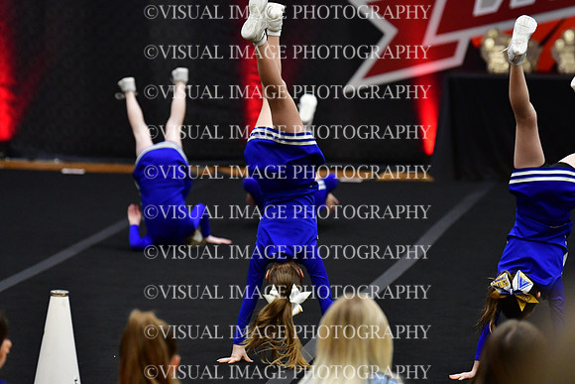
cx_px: 288
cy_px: 192
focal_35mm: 255
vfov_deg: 5.4
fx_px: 4074
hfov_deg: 8.1
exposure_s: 1/800
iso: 4000
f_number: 2.8
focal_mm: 170
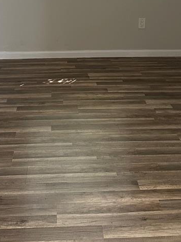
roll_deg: -0.5
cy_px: 15
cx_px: 86
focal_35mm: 61
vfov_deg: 30.0
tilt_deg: -9.9
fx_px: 425
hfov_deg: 24.0
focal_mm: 6.86
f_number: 1.78
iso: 250
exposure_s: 1/60
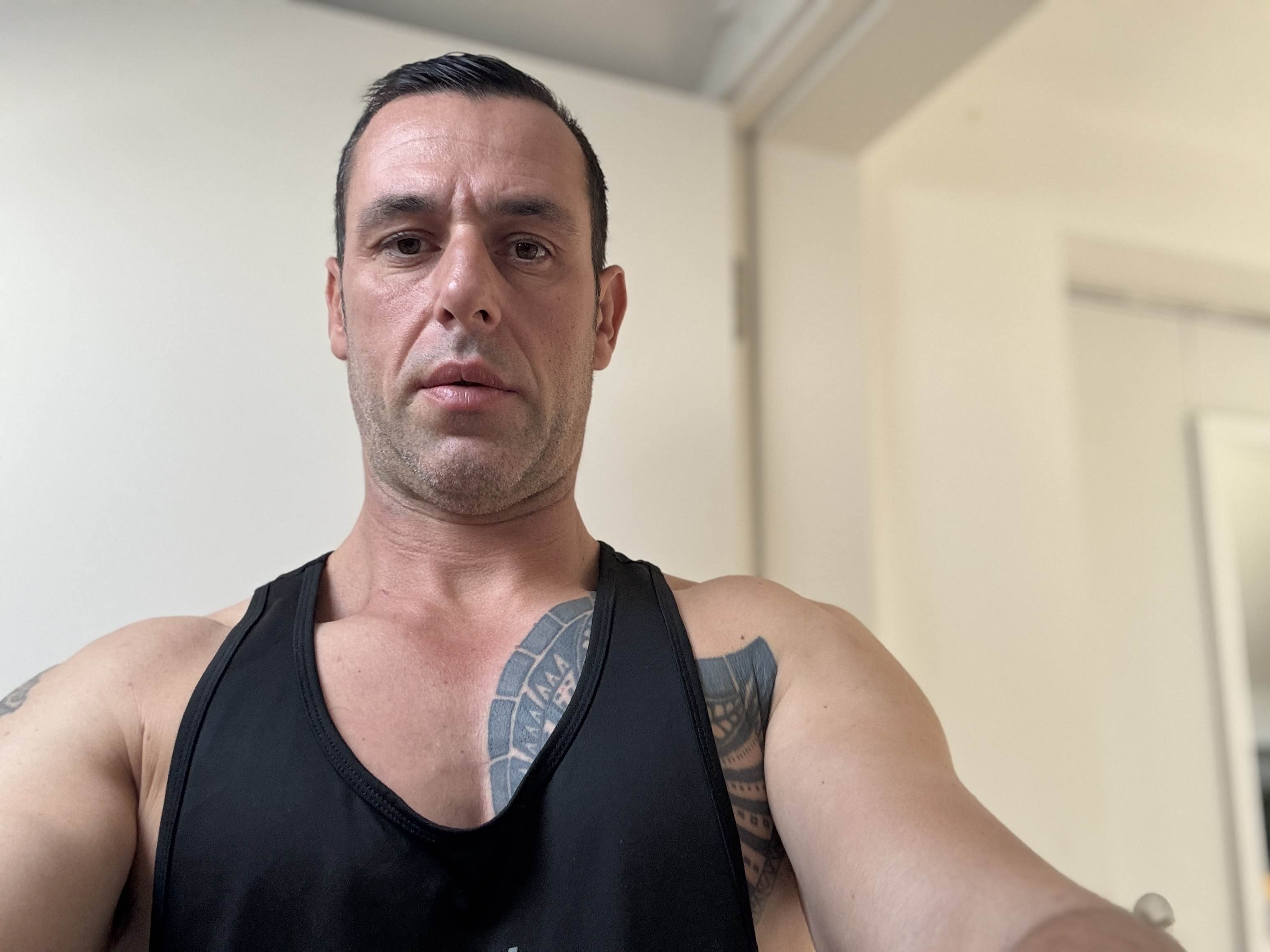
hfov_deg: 60.0
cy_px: 476
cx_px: 635
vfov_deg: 46.8
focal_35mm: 30
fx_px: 1101
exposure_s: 1/60
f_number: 1.9
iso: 160
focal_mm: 2.69
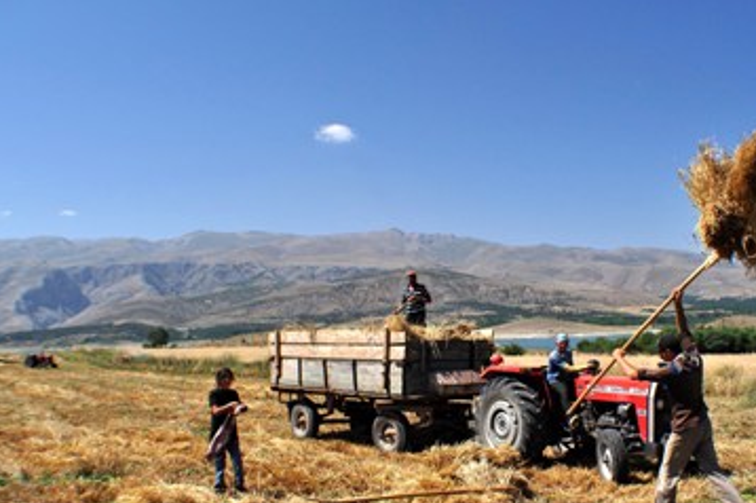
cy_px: 311
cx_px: 452
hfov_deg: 43.4
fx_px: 944
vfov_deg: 29.7
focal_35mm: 45
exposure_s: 1/1600
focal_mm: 24
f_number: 5.6
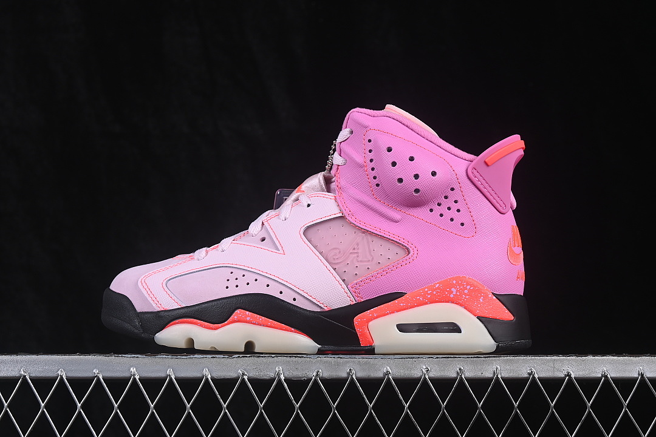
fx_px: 1367
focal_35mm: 75
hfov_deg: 27.0
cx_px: 328
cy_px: 218
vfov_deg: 18.2
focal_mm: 50
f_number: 8
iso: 160
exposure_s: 1/80
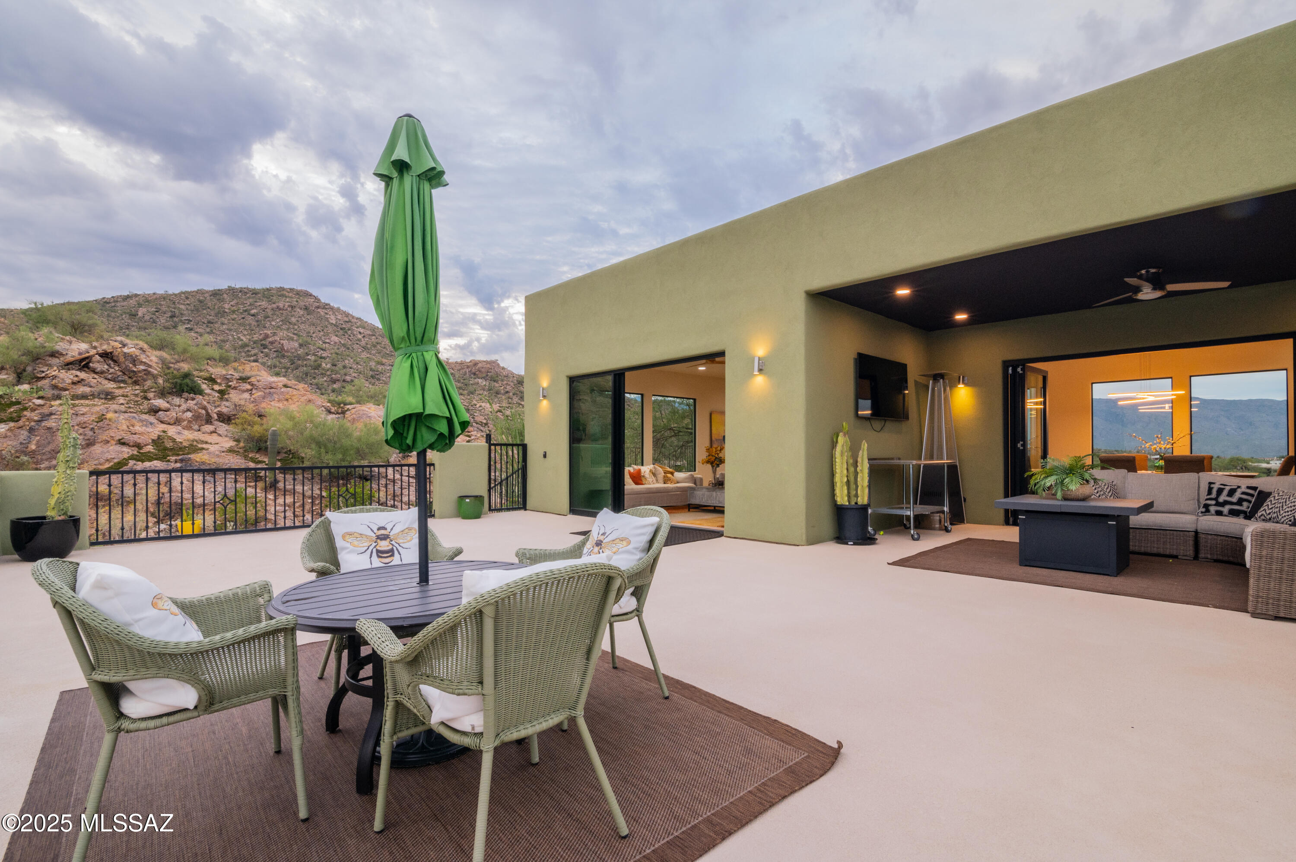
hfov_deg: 96.8
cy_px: 431
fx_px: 576
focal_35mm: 16
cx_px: 648
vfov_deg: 73.7
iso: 1000
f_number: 22
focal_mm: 16
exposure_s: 1/20
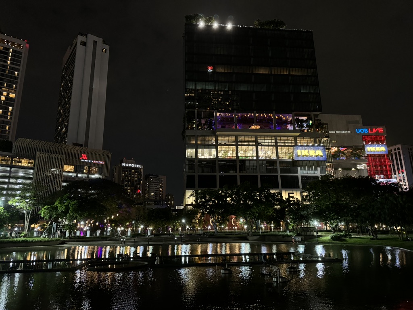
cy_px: 155
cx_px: 206
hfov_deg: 71.6
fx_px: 286
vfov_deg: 56.8
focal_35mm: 24
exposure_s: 1/33
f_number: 1.78
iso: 1000
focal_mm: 6.76
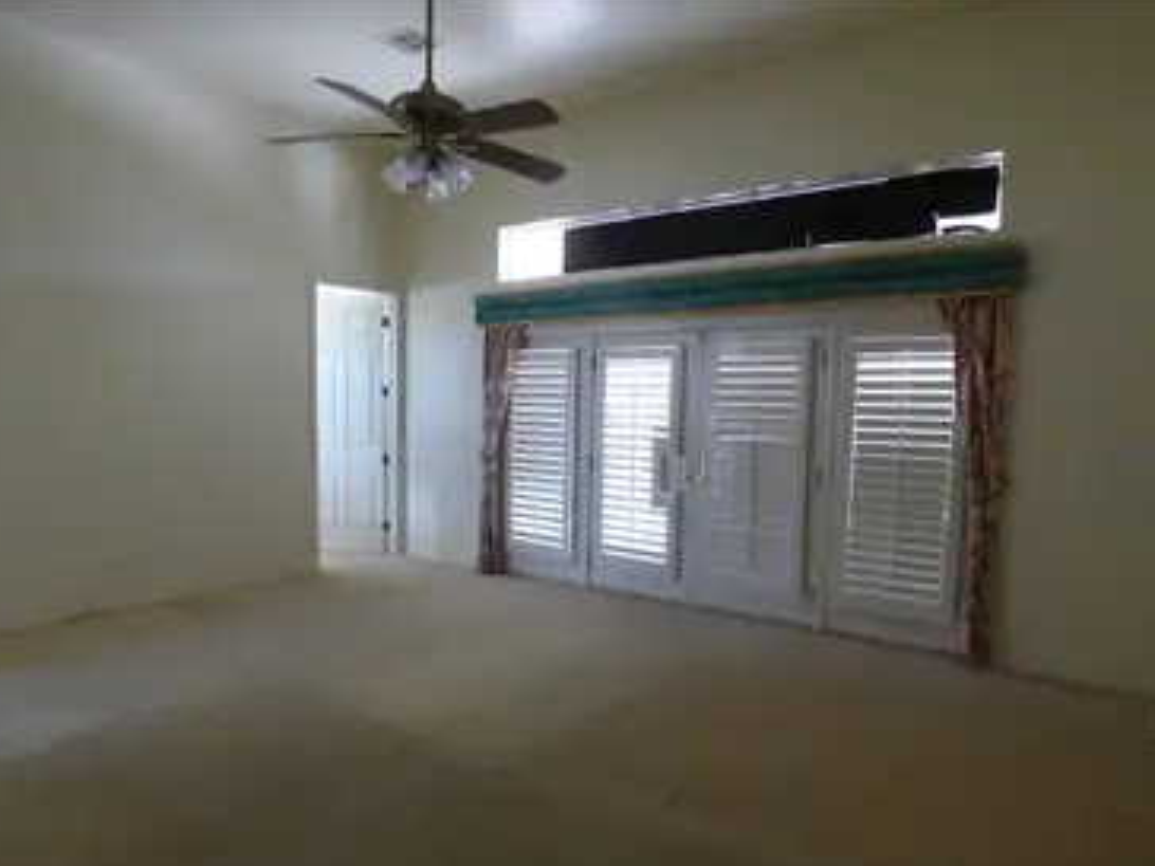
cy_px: 469
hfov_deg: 76.3
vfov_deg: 61.0
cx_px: 533
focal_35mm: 22
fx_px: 734
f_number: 2.8
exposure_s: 1/60
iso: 400
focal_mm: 3.58
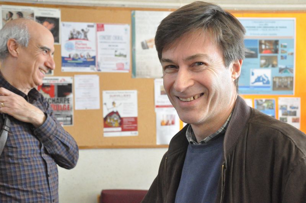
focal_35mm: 57
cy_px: 102
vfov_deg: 23.7
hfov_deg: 35.1
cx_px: 153
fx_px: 484
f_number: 7.1
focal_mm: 38
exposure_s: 1/200
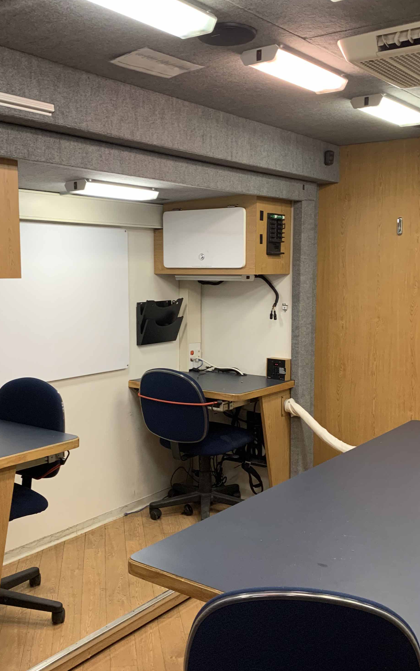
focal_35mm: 38
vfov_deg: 51.5
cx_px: 192
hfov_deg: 33.6
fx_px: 696
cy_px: 350
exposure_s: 1/60
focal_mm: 4.25
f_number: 1.8
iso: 200
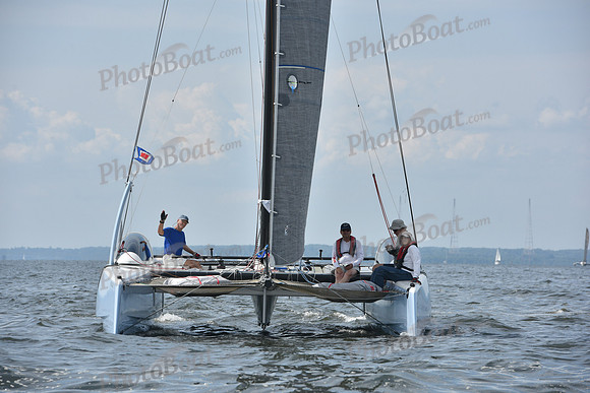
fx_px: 3114
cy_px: 196
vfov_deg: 7.2
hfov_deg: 10.8
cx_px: 295
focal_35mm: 190
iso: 320
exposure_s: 1/1250
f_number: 9
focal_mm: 190
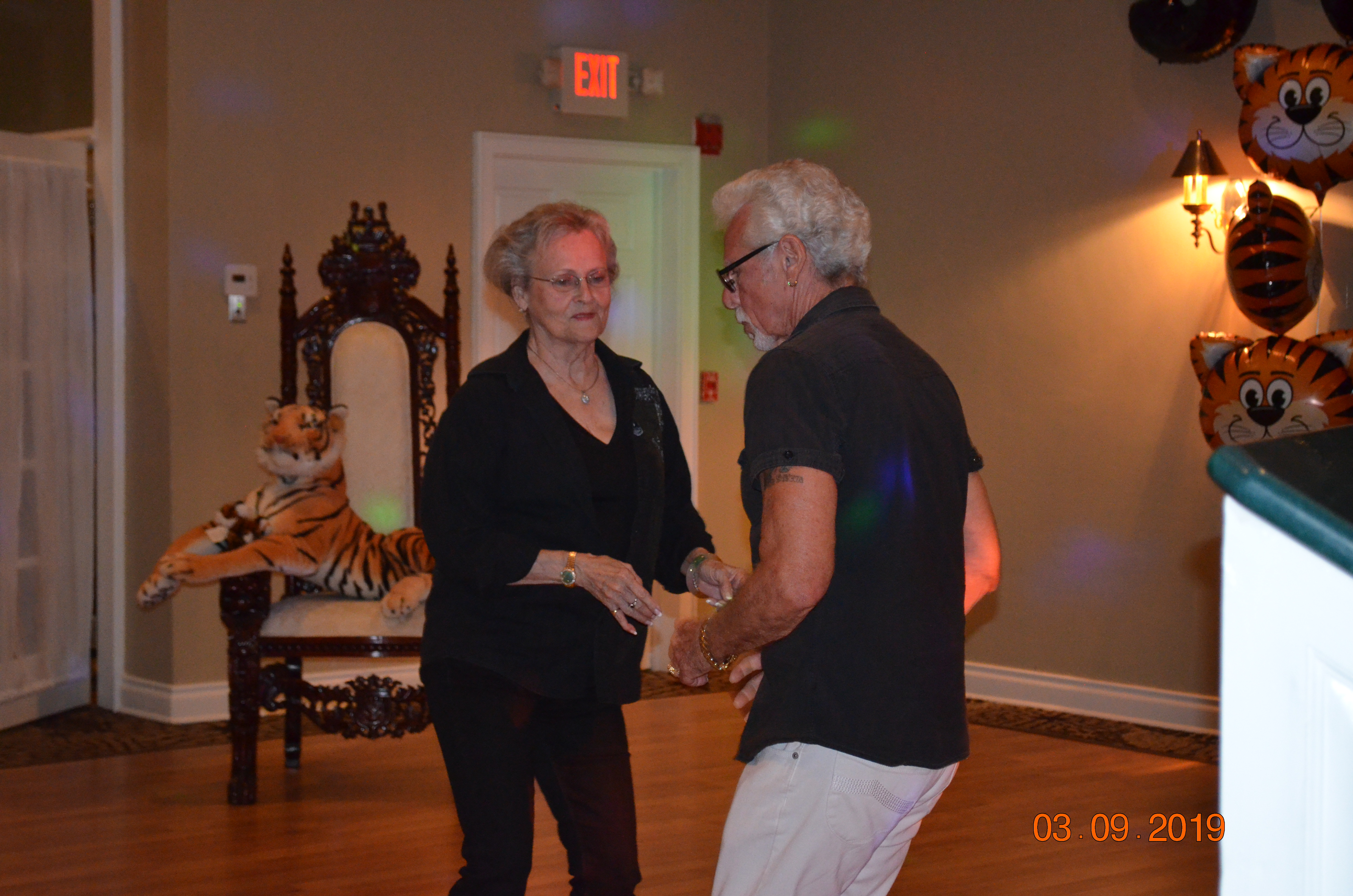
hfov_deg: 28.1
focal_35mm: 72
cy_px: 448
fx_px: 2700
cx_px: 676
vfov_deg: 18.8
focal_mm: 48
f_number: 5.3
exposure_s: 1/60
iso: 3200
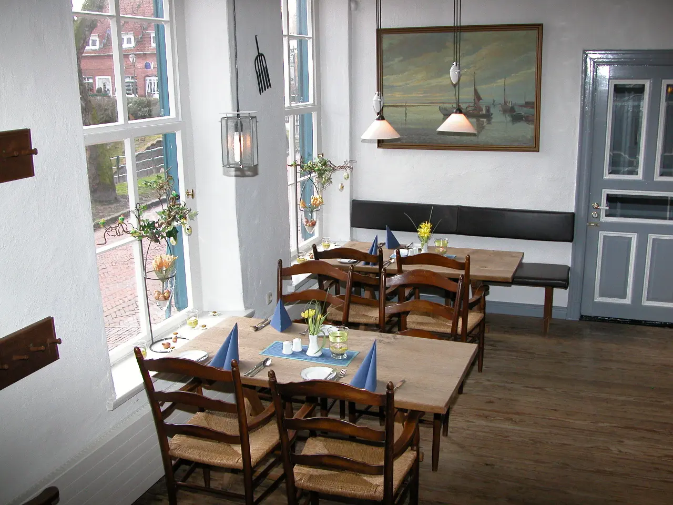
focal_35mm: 34
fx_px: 661
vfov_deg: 41.8
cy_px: 252
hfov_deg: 54.0
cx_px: 336
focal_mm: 8.9
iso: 200
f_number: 3.2
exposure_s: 1/174
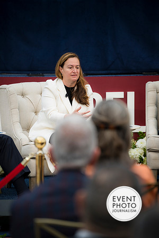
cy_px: 119
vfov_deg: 13.7
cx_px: 80
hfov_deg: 9.1
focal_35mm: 150
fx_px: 994
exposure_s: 1/200
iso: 160
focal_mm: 150
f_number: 2.8
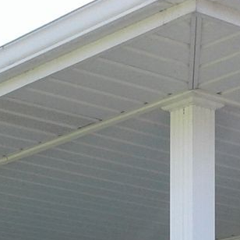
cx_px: 44
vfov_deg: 11.5
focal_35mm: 142
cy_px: 409
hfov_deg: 12.2
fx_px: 1114
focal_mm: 3.3
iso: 50
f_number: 2.2
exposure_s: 1/435
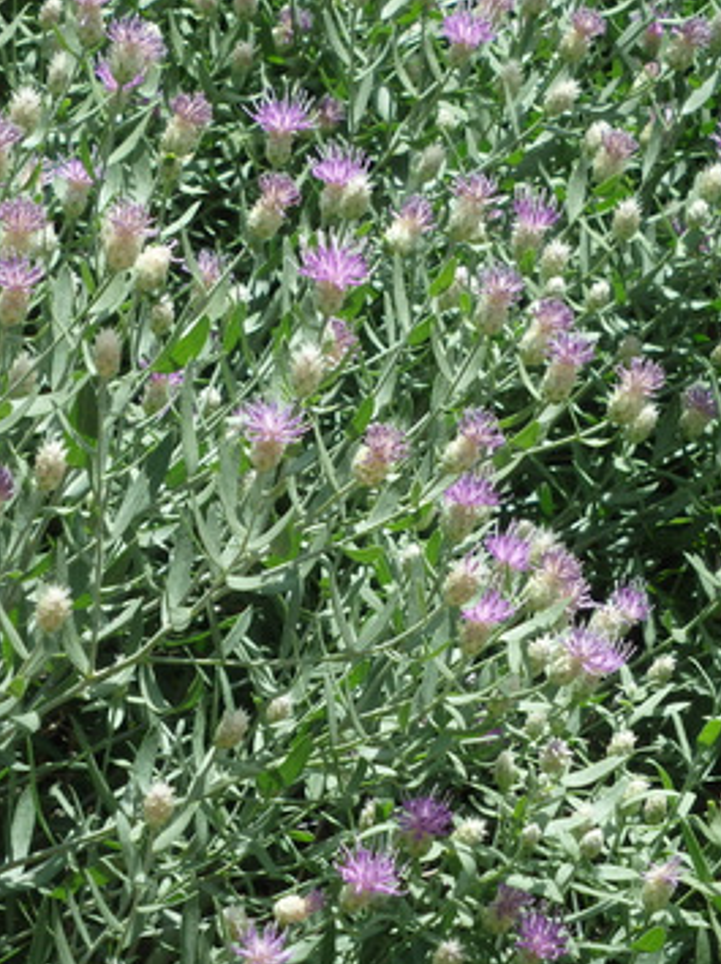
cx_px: 302
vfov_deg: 10.0
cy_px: 467
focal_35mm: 198
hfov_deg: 7.5
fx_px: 5505
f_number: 5.9
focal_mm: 25
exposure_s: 1/500
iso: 250
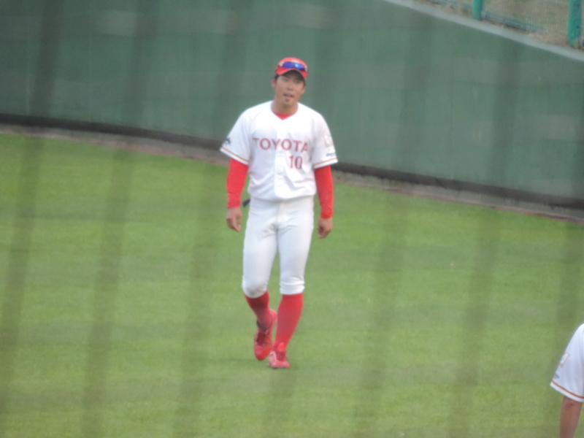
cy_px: 219
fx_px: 16871
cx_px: 292
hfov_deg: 2.0
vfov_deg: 1.5
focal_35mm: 1000
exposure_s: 1/125
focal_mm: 180
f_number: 5.9
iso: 720
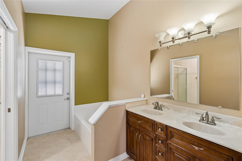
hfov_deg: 100.4
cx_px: 121
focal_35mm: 15
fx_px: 101
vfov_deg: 77.3
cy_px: 80
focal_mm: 10
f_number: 7.1
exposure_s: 1/6
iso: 100
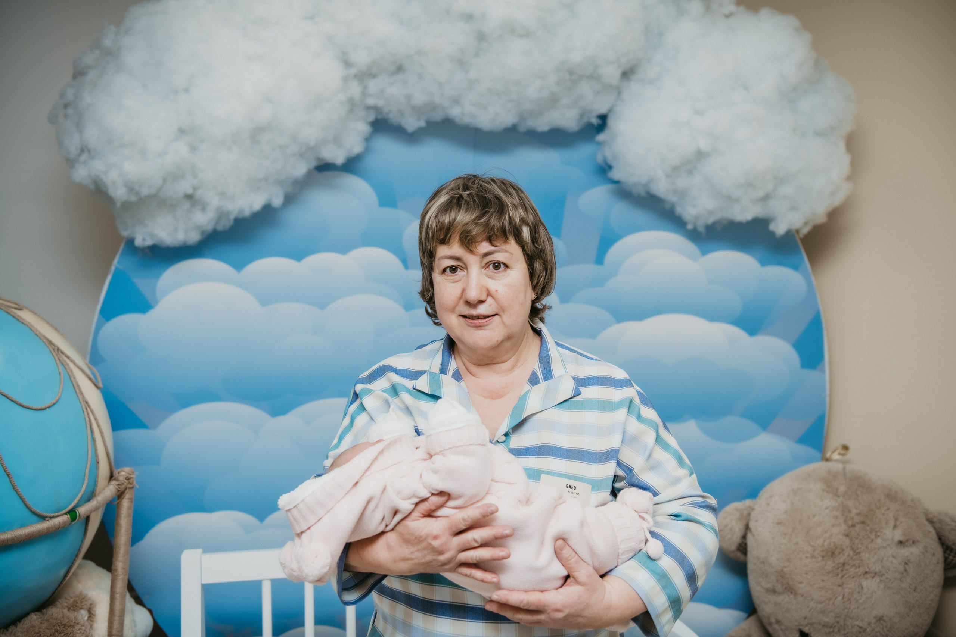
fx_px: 1115
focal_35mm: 42
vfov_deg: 31.9
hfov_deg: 46.4
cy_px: 318
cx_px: 478
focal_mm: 42
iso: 100
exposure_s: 1/160
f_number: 3.5
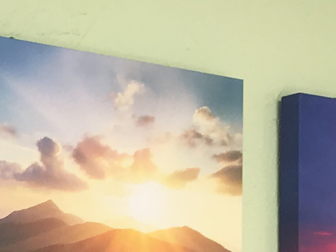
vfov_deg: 6.9
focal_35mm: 204
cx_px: -232
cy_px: 598
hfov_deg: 9.3
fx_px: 1981
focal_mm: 4.15
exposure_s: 1/50
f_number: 2.2
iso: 25
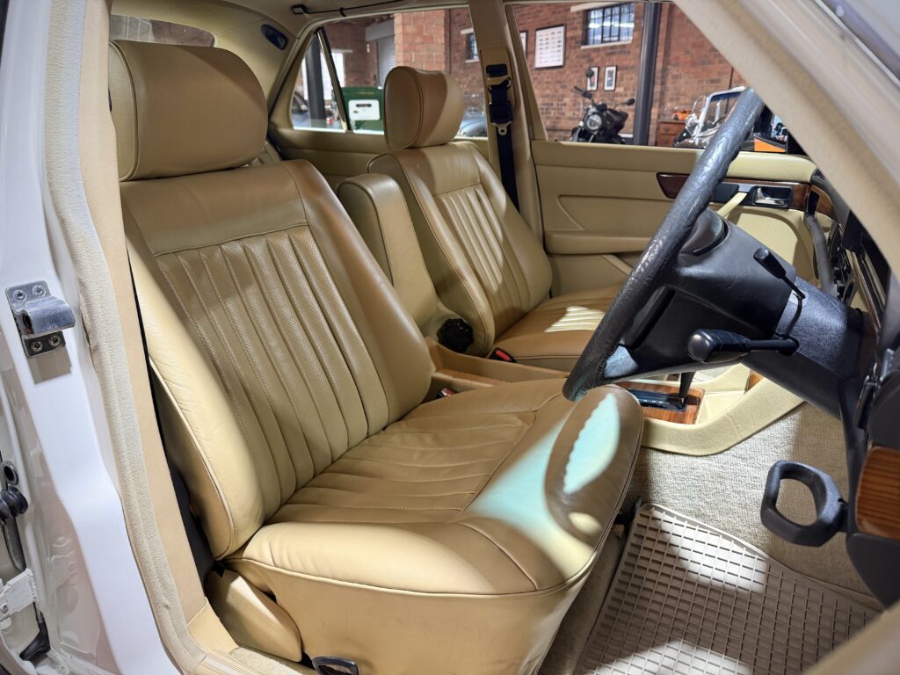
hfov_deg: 71.6
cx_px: 450
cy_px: 338
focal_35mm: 24
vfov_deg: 56.8
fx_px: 624
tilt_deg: -20.7
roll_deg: +0.4
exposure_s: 1/50
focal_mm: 6.76
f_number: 1.78
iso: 250
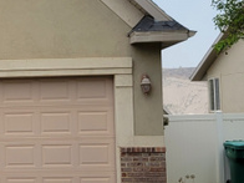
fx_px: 599
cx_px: -127
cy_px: 70
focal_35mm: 85
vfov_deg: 17.3
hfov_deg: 19.8
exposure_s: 1/2000
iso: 40
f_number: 1.8
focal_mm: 5.4
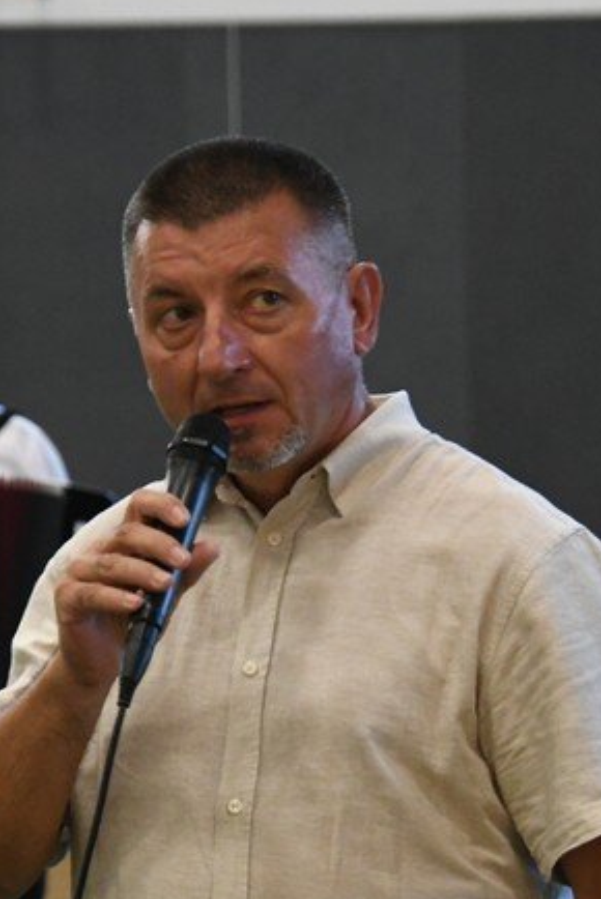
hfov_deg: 4.7
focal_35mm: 290
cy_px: 437
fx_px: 7250
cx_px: 222
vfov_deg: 7.1
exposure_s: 1/200
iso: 4000
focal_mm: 100
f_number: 5
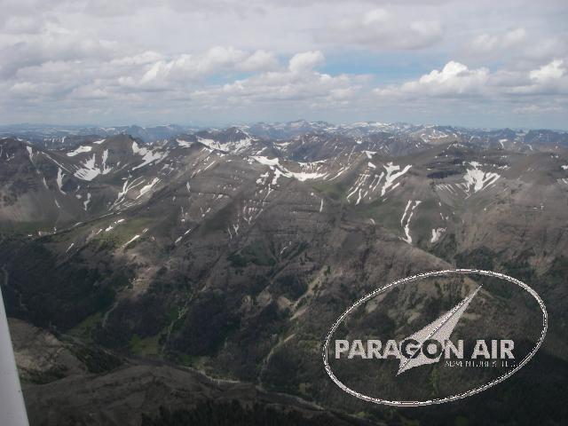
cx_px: 284
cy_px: 213
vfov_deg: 37.7
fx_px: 624
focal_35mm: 38
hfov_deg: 49.0
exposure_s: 1/320
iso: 64
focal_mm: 6.3
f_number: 6.6
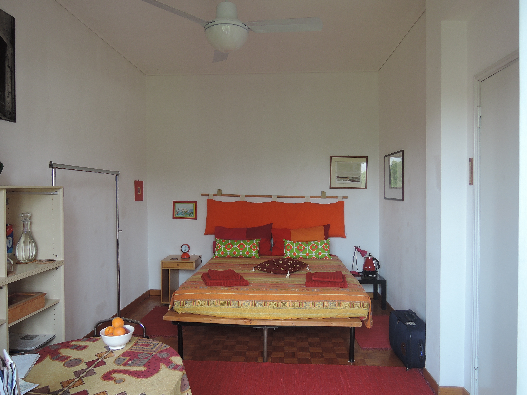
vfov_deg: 56.8
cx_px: 264
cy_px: 198
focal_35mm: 24
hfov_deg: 71.6
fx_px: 365
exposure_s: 1/30
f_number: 2.8
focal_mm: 5.1
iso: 90
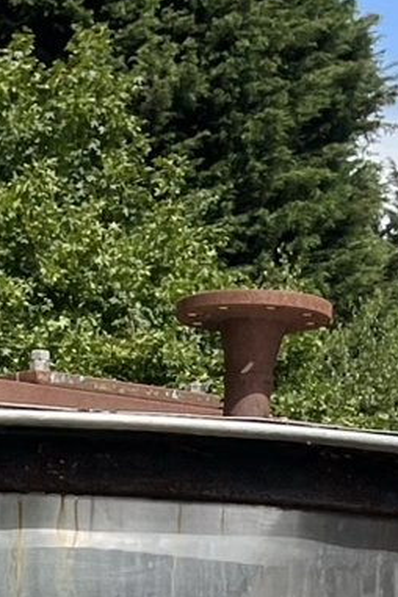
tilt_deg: -11.9
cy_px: 1155
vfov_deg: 12.8
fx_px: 2355
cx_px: -86
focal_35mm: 142
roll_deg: -0.7
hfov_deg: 9.5
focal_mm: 5.1
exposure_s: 1/1992
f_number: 1.6
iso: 50
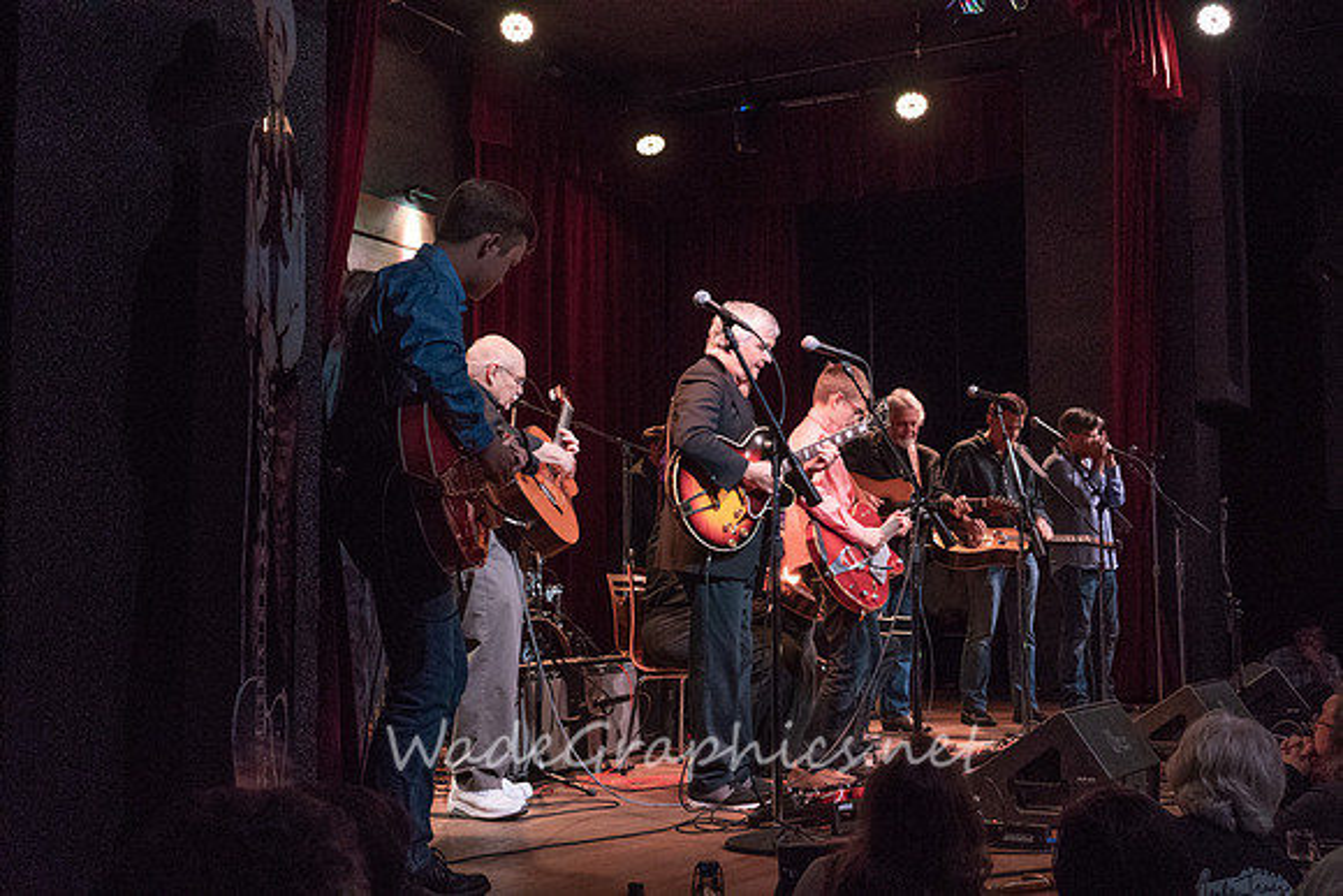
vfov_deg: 31.9
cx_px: 672
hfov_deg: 46.4
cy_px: 448
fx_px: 1567
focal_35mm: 42
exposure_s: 1/100
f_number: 8
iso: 5000
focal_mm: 42
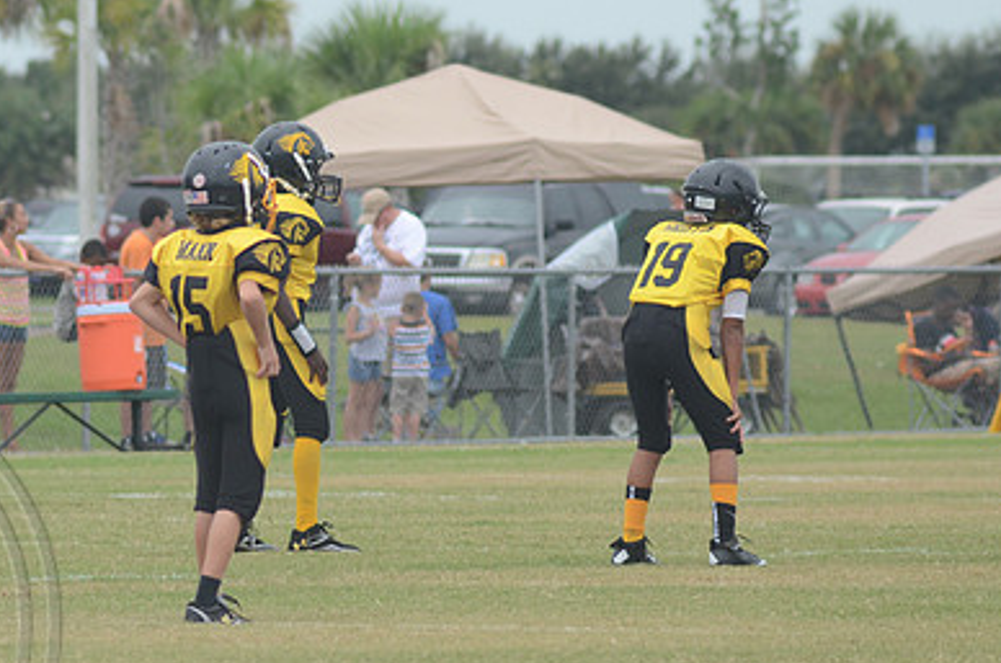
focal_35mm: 448
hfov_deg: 4.6
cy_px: 369
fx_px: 12431
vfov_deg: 3.1
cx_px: 261
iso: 400
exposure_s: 1/800
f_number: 6.3
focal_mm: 200
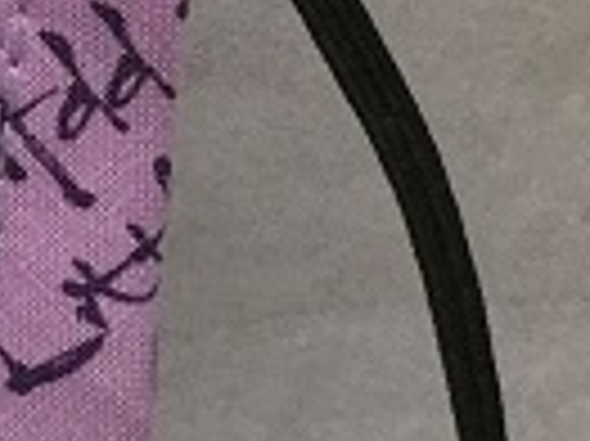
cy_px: 405
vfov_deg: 7.8
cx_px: -1162
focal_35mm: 189
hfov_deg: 8.7
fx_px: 3218
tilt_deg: -50.6
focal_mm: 3.3
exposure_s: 1/30
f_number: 2.4
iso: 40
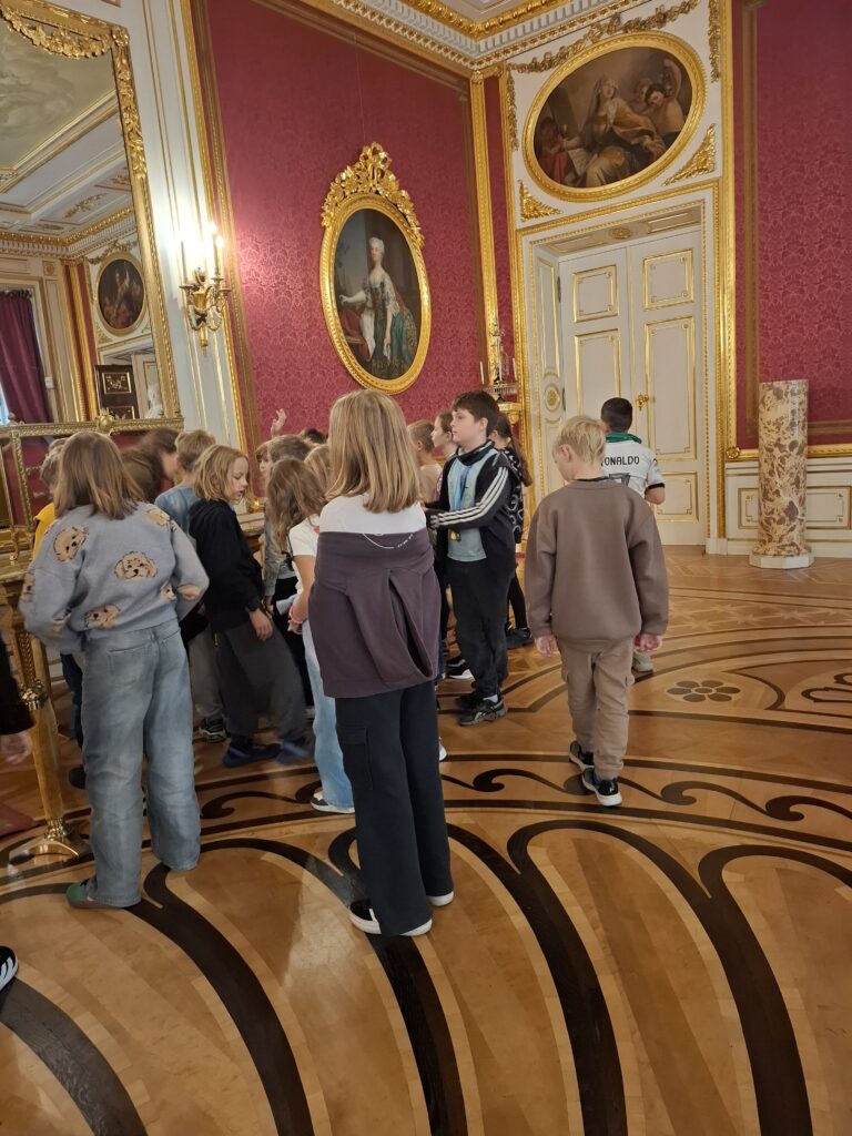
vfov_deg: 73.9
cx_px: 426
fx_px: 755
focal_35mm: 23
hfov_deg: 58.9
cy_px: 568
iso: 400
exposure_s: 1/25
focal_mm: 5.54
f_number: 1.8
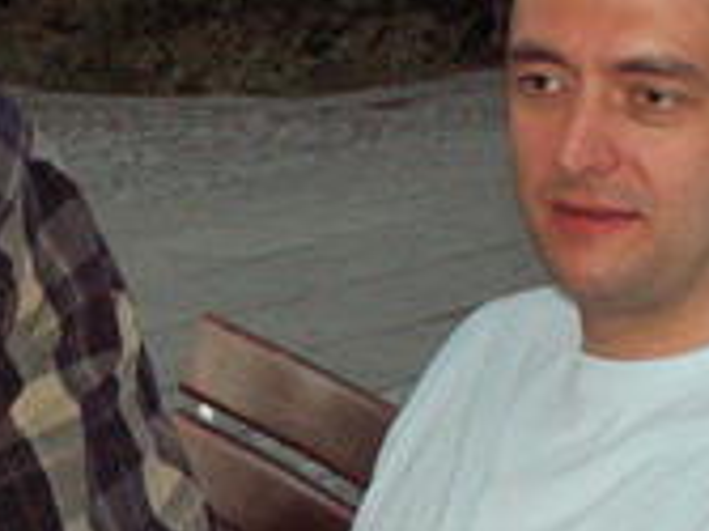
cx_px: -229
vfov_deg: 6.2
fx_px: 4871
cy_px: 675
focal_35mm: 238
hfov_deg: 8.2
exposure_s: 1/40
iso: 160
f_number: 3.2
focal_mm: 10.39
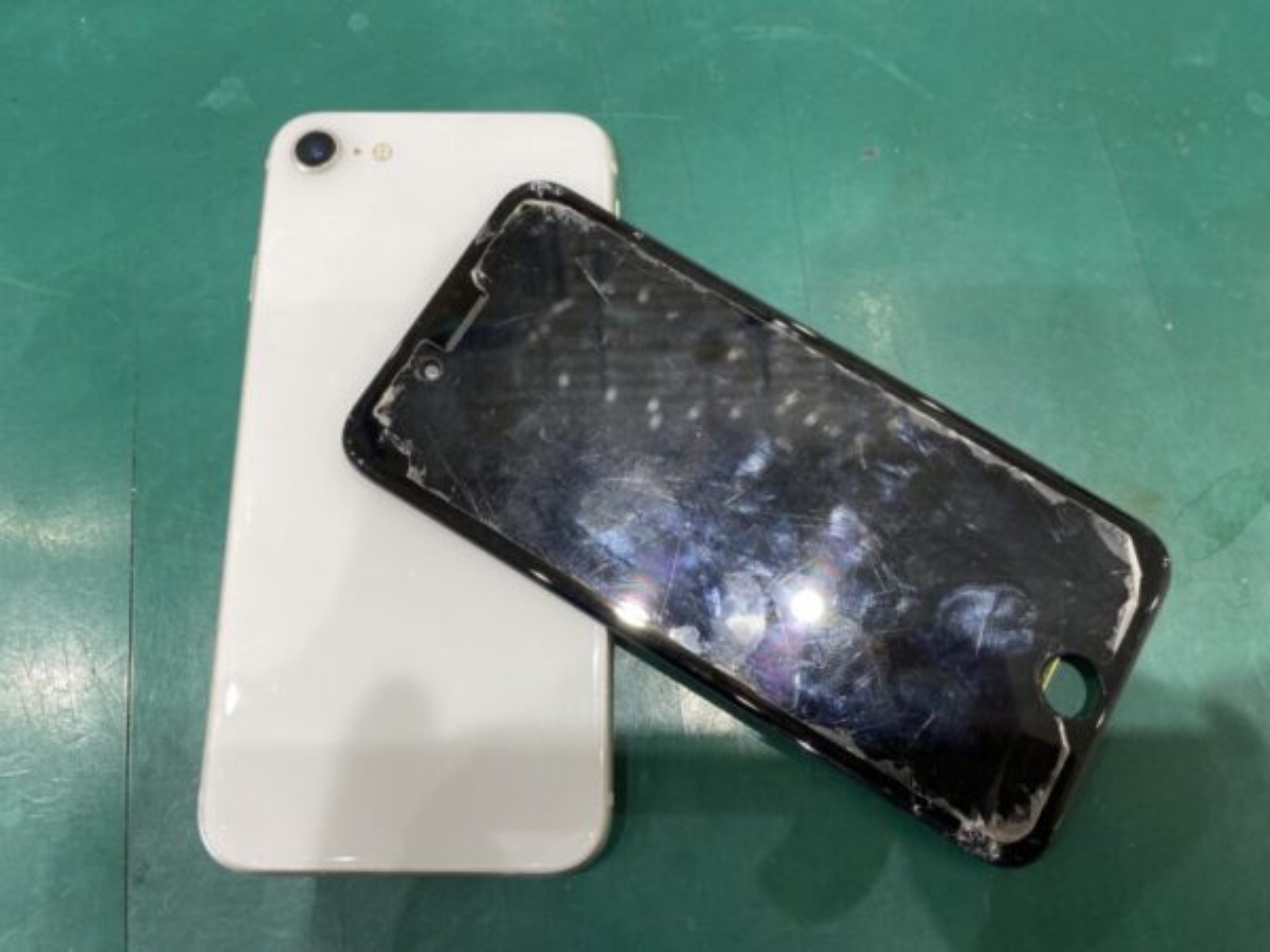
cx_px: 635
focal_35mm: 26
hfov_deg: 67.3
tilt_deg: -76.8
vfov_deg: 53.1
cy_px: 476
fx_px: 954
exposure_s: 1/100
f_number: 1.8
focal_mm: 4.25
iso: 80
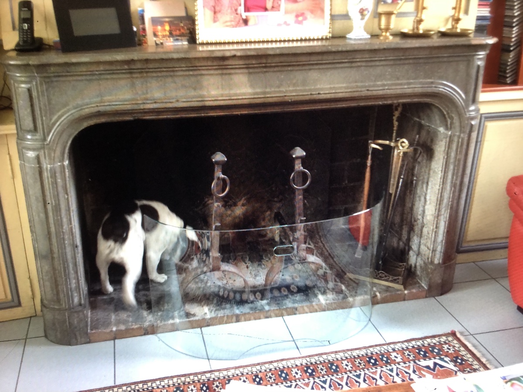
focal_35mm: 28
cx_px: 262
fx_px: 423
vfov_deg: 49.7
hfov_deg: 63.4
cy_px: 196
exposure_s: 1/17
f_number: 1.8
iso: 64
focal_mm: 4
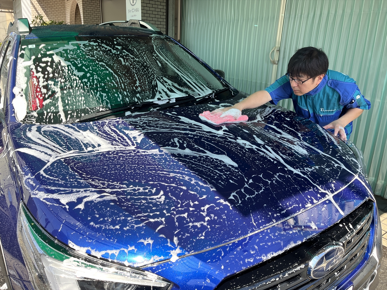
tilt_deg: -15.8
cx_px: 194
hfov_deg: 67.3
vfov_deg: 53.1
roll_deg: -2.5
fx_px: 291
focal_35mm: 26
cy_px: 145
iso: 50
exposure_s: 1/544
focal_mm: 5.1
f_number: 1.6
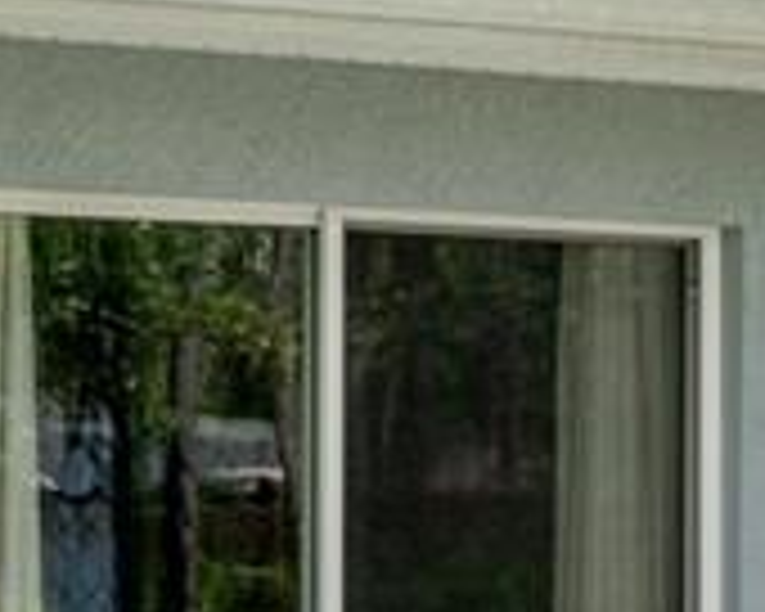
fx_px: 4211
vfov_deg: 8.2
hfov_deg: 10.3
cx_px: 778
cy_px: 729
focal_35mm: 186
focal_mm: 33
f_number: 8
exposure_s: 1/400
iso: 320
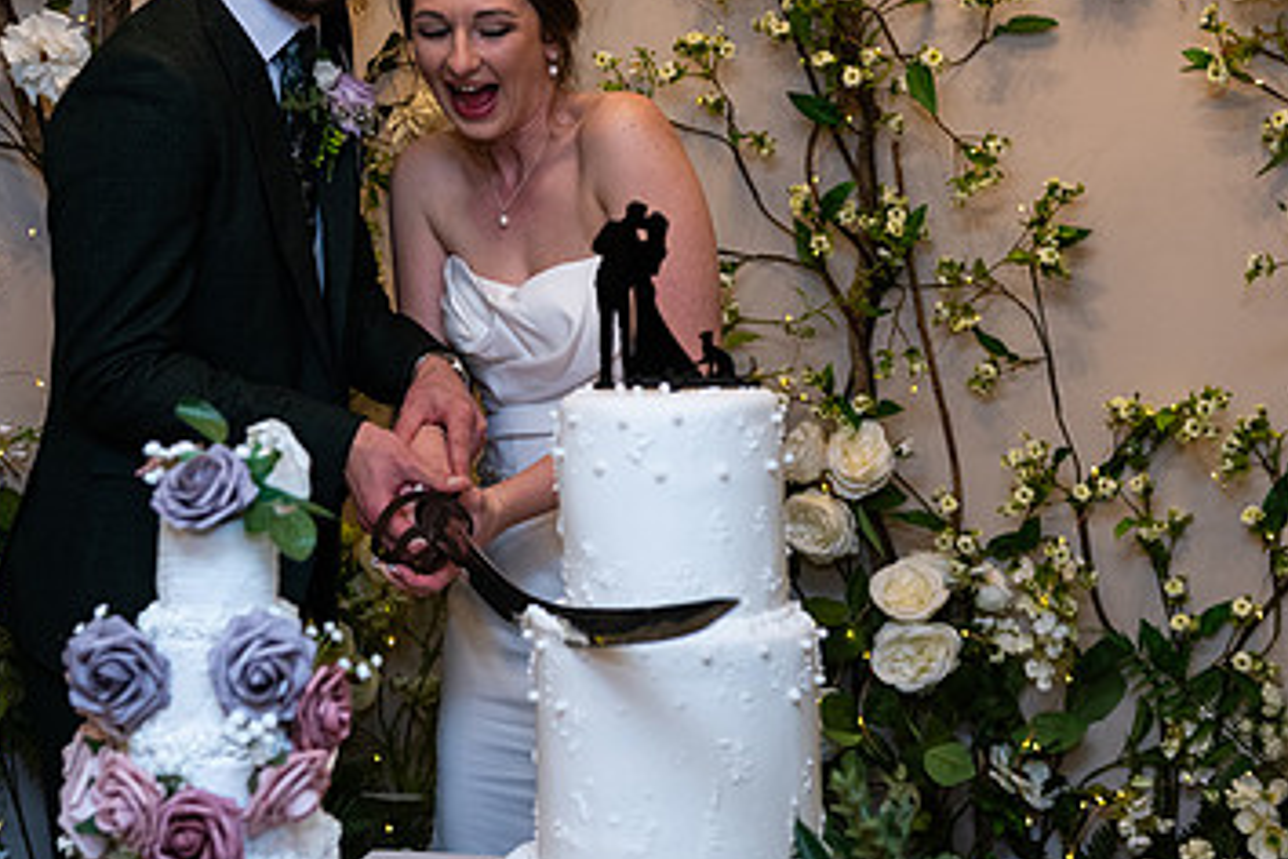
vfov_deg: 22.9
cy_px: 304
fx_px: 2111
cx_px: 484
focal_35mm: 59
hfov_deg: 33.8
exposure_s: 1/60
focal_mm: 36
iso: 800
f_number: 3.5
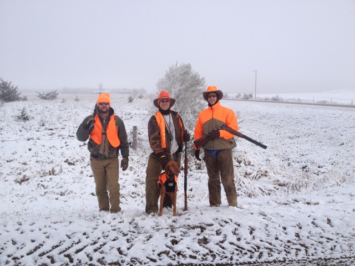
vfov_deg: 40.7
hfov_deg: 52.6
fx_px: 359
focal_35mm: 35
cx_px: 178
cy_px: 133
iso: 50
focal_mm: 4.28
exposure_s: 1/2304
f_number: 2.4
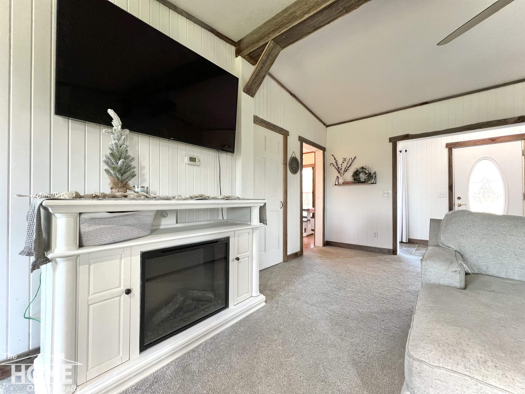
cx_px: 262
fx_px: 197
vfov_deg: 89.9
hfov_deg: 106.2
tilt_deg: +0.4
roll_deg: +0.0
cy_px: 197
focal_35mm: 13
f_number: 1.8
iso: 200
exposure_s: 1/60
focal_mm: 1.57
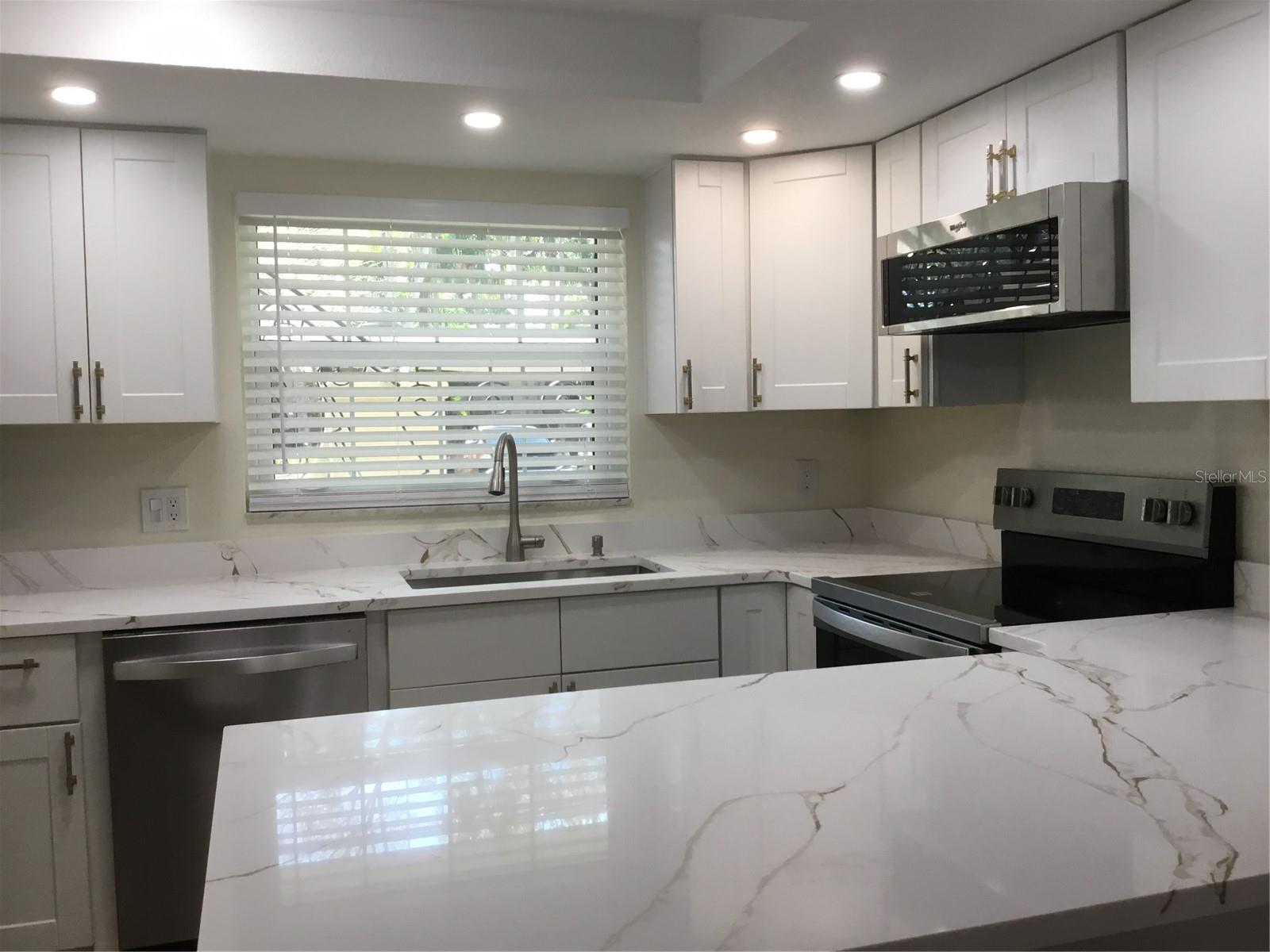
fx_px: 1137
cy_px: 476
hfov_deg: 58.4
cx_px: 635
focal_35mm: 31
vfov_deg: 45.4
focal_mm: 3.3
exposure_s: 1/40
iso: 25
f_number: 2.4
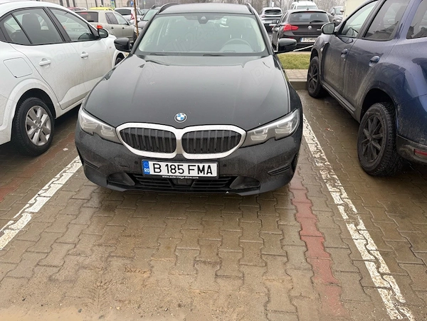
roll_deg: +2.1
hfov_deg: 71.6
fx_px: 296
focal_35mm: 24
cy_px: 160
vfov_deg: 56.8
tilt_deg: -24.8
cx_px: 214
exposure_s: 1/170
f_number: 1.78
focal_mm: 6.76
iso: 64
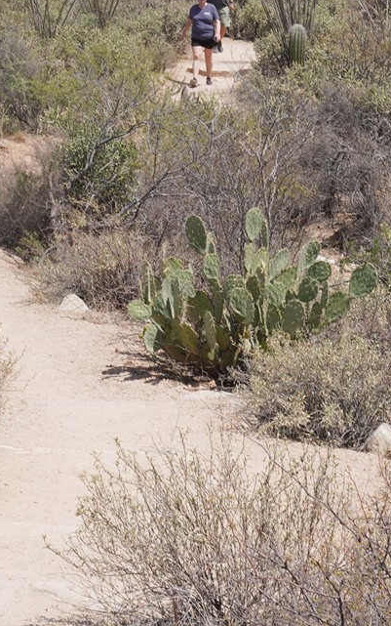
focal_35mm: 124
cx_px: 208
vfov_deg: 16.6
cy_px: 67
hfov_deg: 10.6
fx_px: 2113
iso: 100
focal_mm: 39
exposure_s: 1/80
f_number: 18
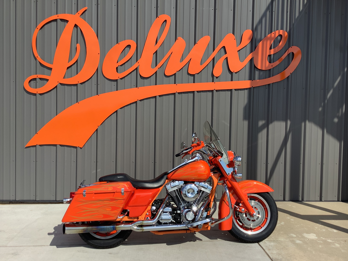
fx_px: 312
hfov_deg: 58.4
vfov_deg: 45.4
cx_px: 174
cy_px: 130
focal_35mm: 31
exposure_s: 1/1631
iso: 25
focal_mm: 3.3
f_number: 2.4
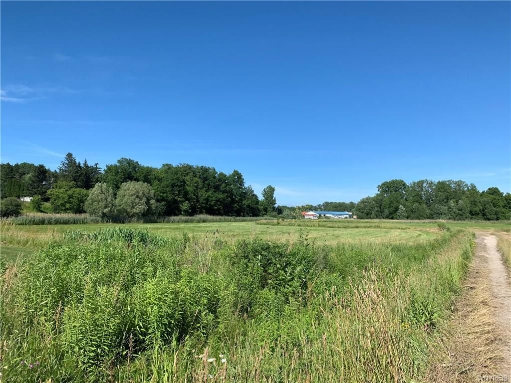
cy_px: 192
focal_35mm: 26
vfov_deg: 53.1
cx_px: 256
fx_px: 384
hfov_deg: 67.3
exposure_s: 1/2208
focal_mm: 4.25
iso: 25
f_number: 1.8
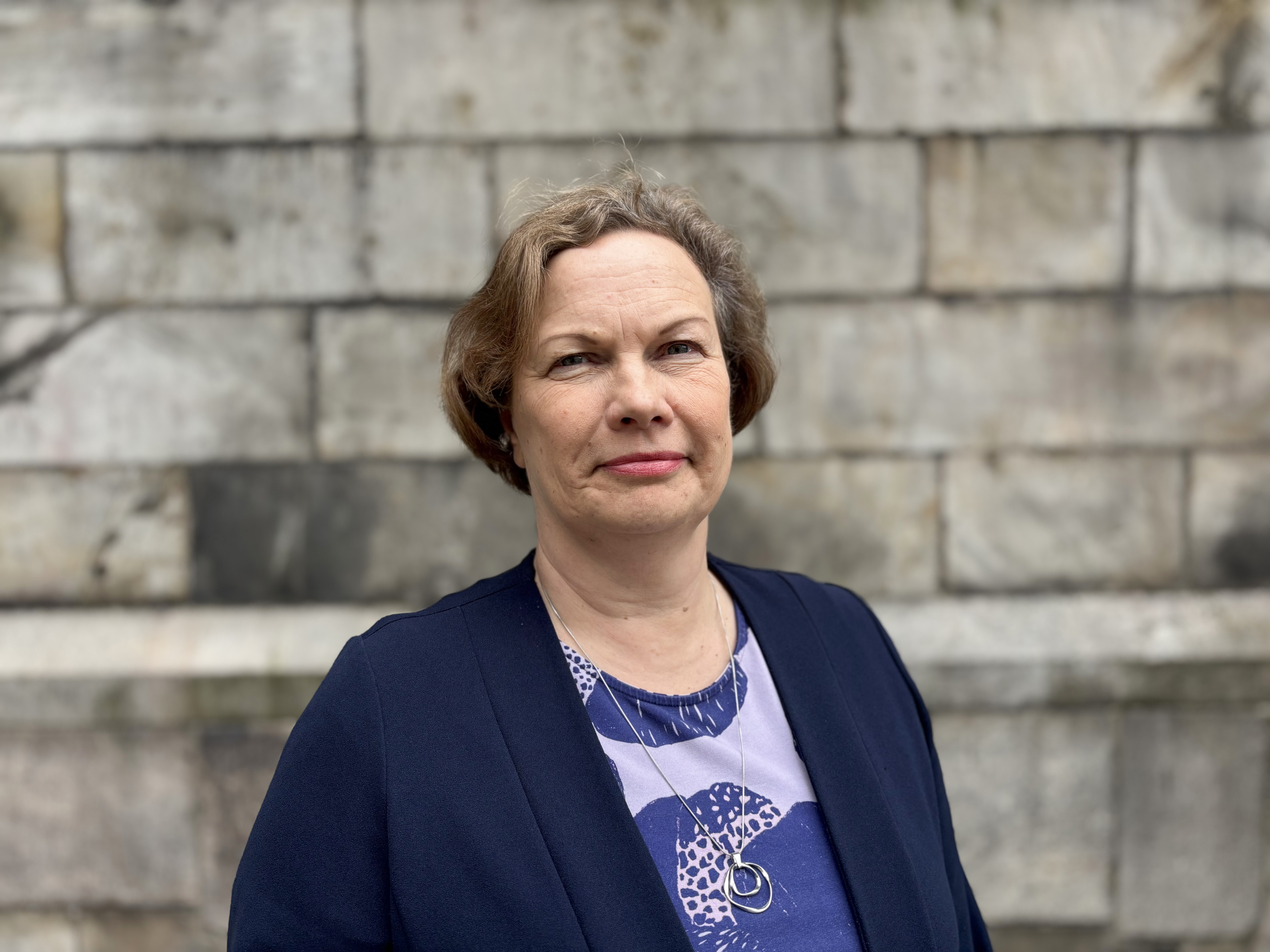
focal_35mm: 26
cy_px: 476
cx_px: 635
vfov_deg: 53.1
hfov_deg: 67.3
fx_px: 954
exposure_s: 1/284
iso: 50
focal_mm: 5.96
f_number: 1.6
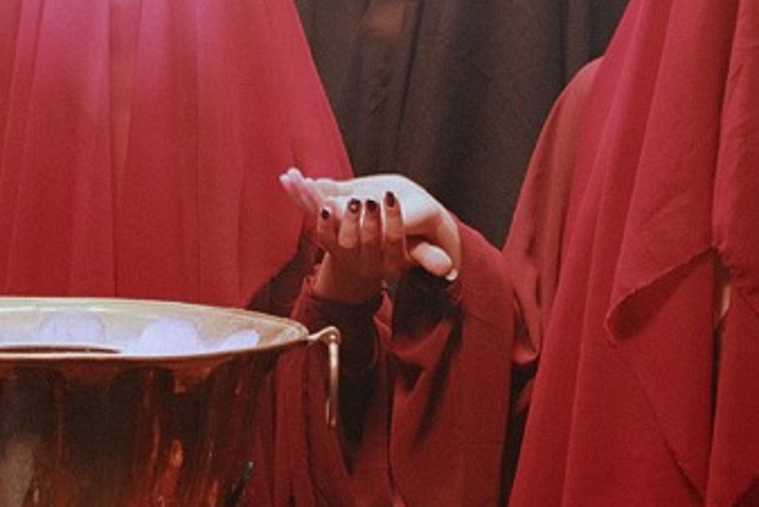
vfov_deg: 6.8
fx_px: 4239
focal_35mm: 201
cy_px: -94
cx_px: 185
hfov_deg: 10.2
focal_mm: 35
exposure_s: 1/60
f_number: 1.4
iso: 640
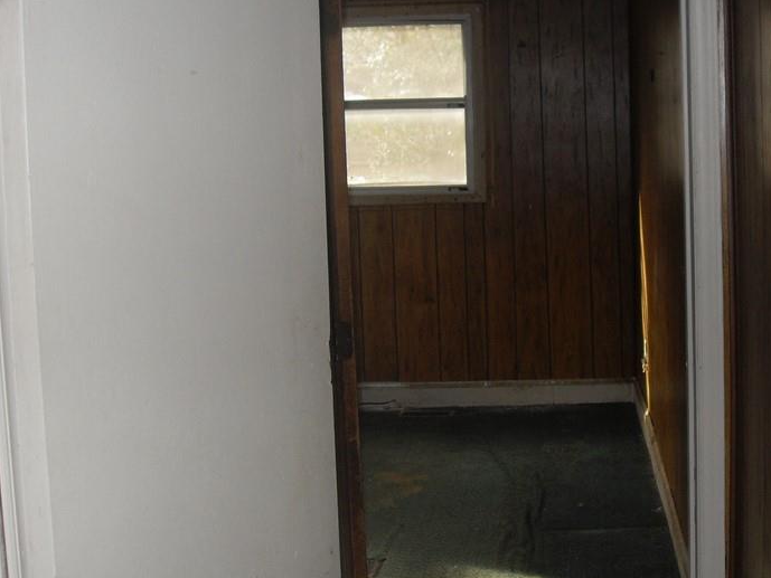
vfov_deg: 26.5
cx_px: 553
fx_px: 1225
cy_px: 229
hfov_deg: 34.4
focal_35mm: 55
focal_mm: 6.3
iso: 100
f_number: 2.8
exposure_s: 1/45
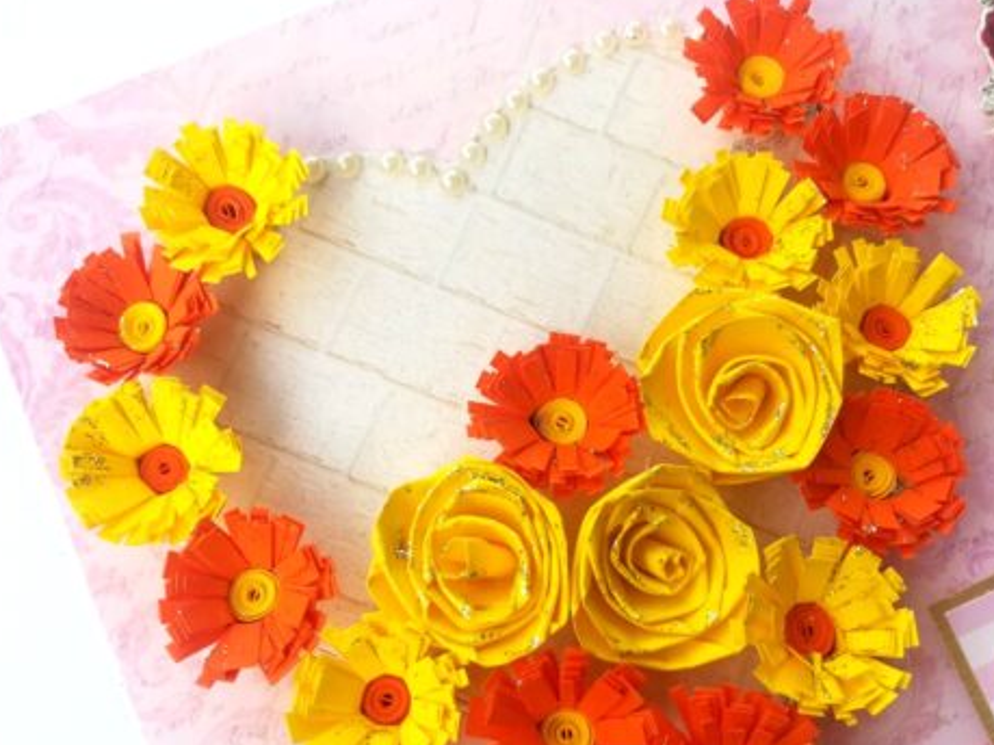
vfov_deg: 41.5
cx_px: 548
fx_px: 976
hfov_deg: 53.9
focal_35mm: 34
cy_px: 457
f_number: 2.2
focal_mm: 3.83
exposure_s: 1/169
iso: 50
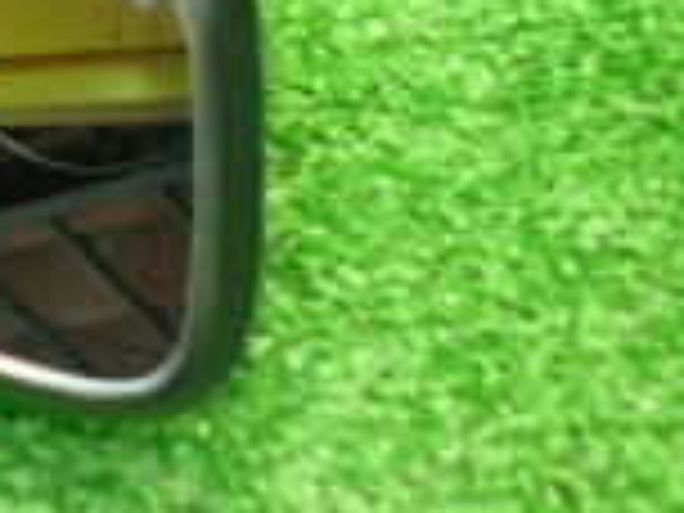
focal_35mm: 99
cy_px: -86
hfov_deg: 16.4
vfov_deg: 14.5
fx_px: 1956
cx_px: -580
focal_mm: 4.5
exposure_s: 1/30
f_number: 2
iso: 320
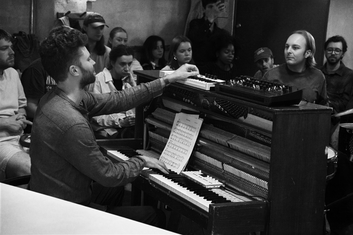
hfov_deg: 24.2
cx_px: 176
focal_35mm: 84
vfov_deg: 16.3
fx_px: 824
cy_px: 118
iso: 6400
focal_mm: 30.9
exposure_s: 1/25
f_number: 4
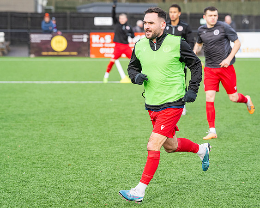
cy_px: 104
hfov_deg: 12.7
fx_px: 1170
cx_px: 145
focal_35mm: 152
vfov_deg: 10.2
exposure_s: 1/1600
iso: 800
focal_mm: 135
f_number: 4
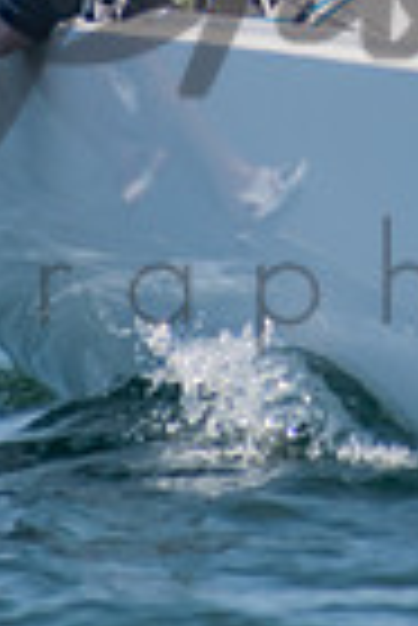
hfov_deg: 0.9
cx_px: 346
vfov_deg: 1.4
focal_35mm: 1498
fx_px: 26023
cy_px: -52
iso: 400
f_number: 8
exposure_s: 1/1250
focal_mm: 240
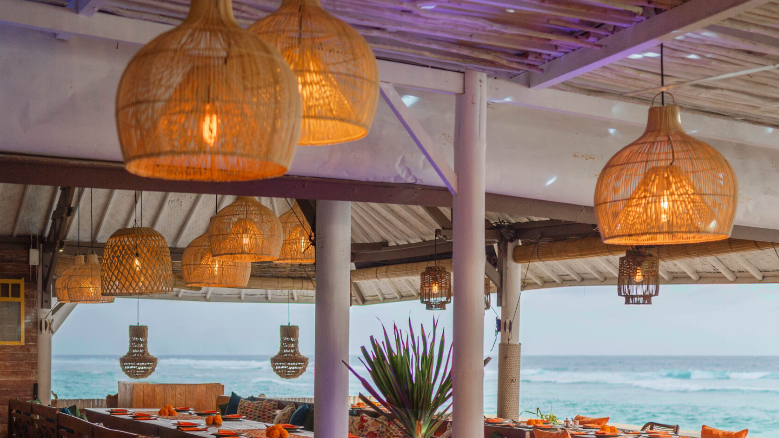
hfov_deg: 36.9
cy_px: 345
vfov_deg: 21.2
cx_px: 266
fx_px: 1157
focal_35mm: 56
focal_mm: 35
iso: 320
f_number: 2.2
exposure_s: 1/1000
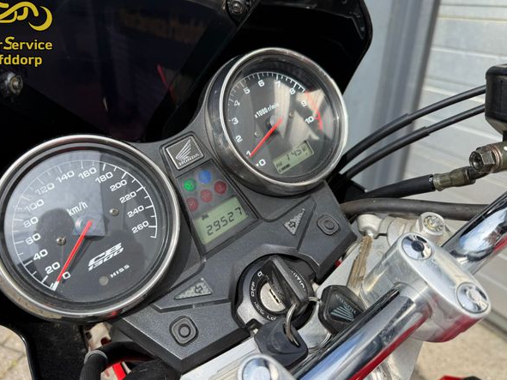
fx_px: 381
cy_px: 191
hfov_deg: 67.2
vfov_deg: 53.0
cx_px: 236
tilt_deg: -25.9
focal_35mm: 26
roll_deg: -1.3
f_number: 1.78
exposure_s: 1/2370
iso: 80
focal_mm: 6.76
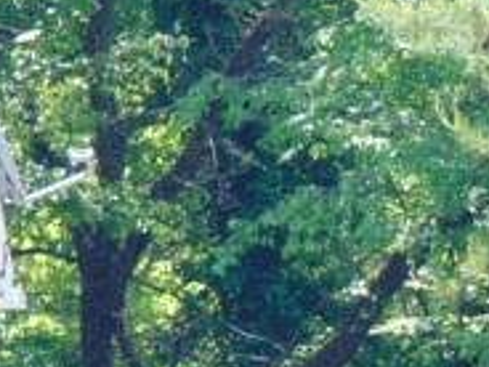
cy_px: 287
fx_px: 6978
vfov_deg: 3.0
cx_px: 412
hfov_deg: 4.0
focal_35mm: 494
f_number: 4.1
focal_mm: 36.4
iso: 100
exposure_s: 1/125
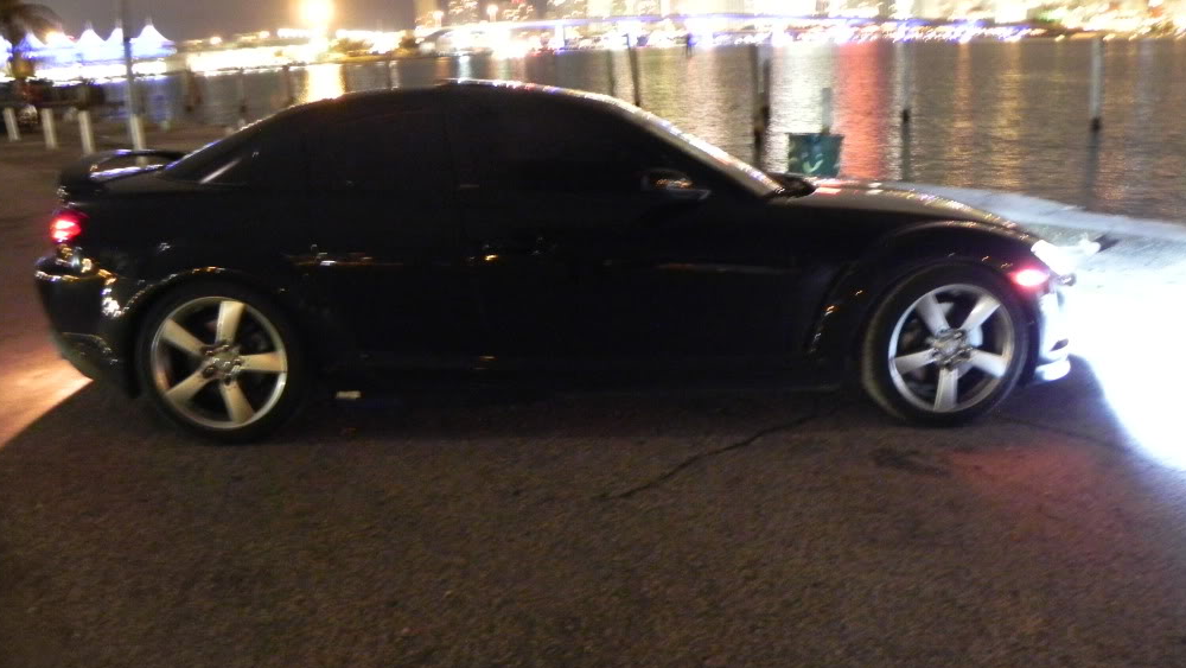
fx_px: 912
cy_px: 304
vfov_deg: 40.2
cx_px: 593
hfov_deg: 66.1
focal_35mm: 29
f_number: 2.8
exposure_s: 2
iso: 800
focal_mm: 4.6
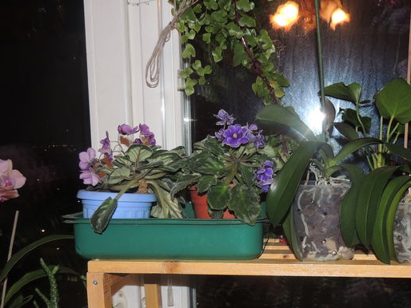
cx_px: 262
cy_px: 206
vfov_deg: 34.1
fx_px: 499
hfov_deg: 44.3
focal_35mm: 42
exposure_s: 1/30
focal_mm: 4.3
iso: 200
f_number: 3
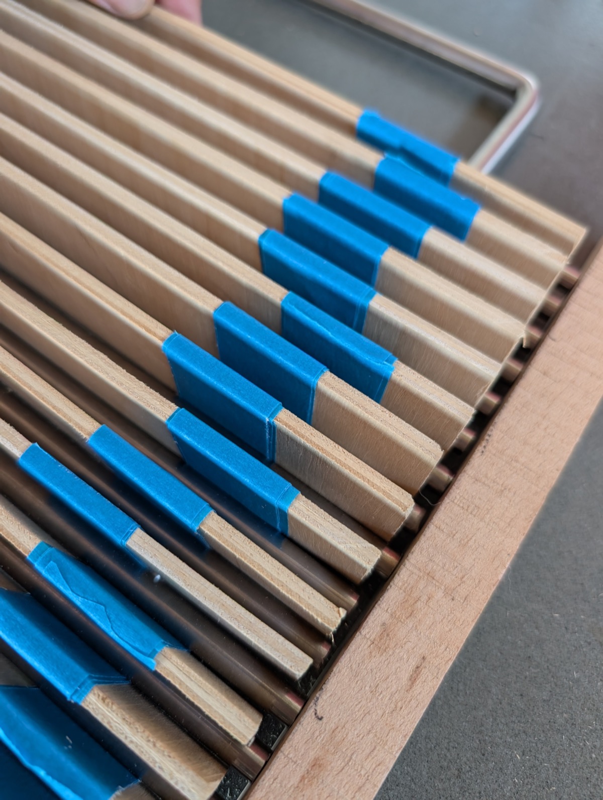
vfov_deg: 71.5
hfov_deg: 57.0
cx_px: 302
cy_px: 400
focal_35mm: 24
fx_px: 556
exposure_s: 1/38.3
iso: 154
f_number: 1.68
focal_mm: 6.9
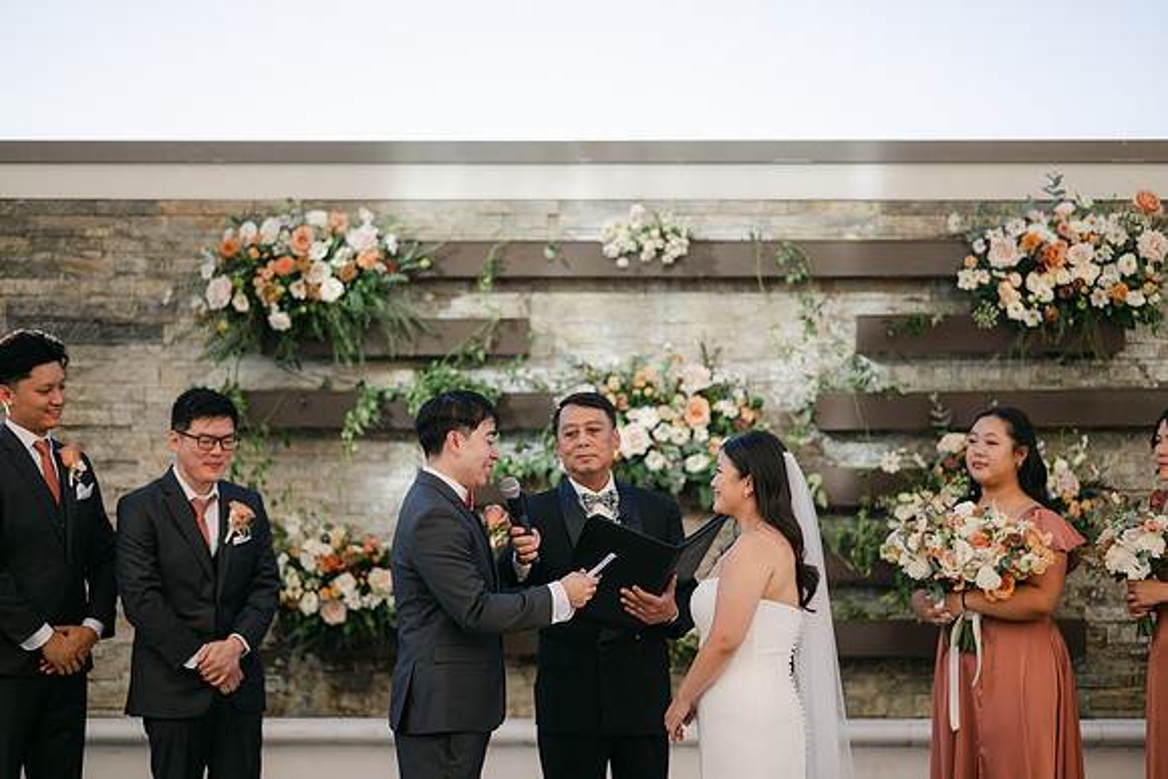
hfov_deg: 19.4
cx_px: 584
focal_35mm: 106
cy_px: 390
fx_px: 3424
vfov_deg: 13.0
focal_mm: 105
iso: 64
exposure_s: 1/2500
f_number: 1.4
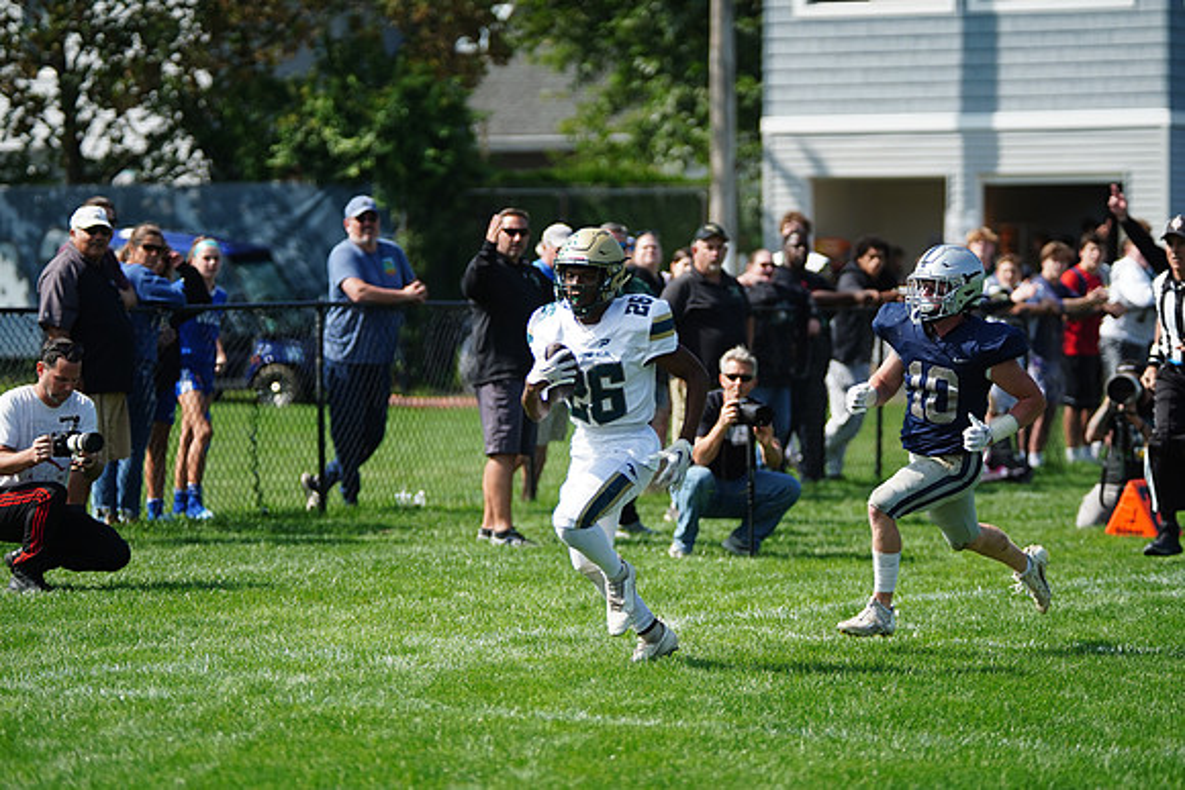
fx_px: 5794
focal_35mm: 176
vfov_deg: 7.8
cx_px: 592
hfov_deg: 11.7
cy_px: 395
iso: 400
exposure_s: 1/4000
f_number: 2.8
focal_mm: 176
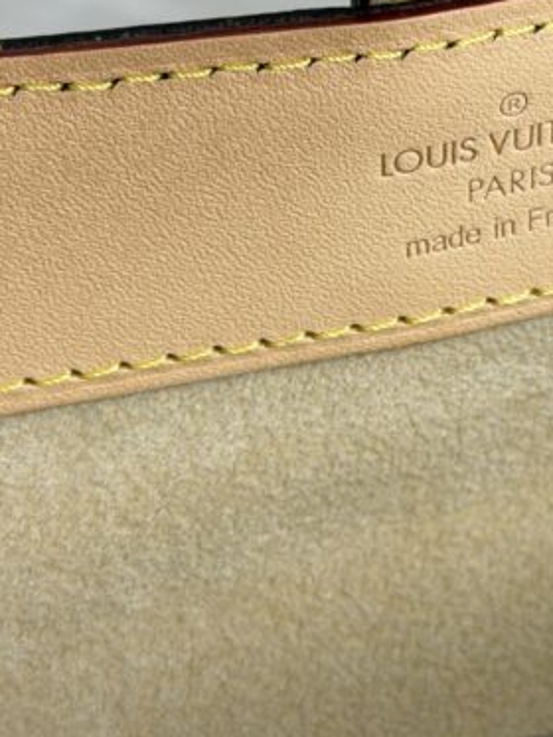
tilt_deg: -35.5
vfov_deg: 19.0
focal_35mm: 103
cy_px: 279
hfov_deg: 14.3
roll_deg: -1.1
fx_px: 2193
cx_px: 462
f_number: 1.78
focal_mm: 6.76
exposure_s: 1/120
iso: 50
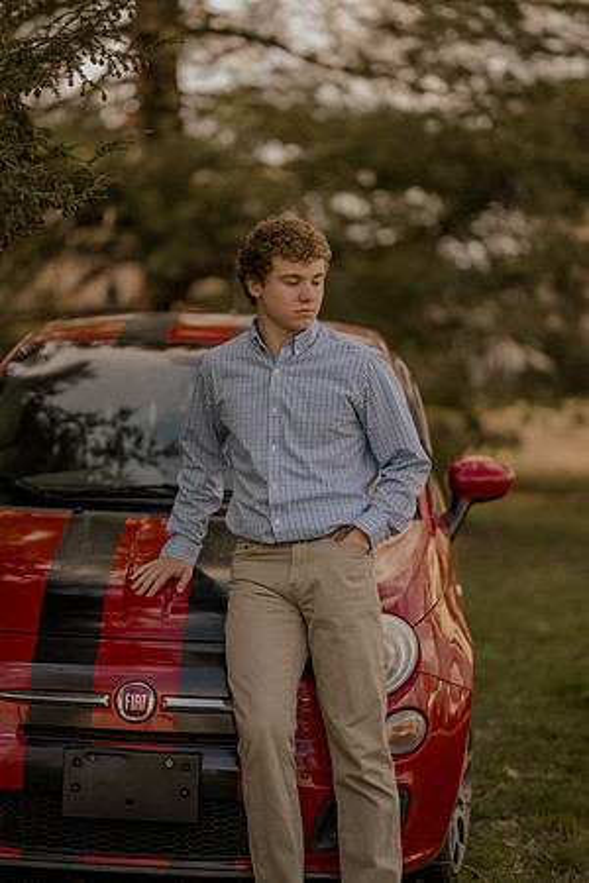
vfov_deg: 23.9
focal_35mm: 85
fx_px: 2086
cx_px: 294
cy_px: 442
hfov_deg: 16.1
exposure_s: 1/800
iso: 100
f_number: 1.4
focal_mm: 85
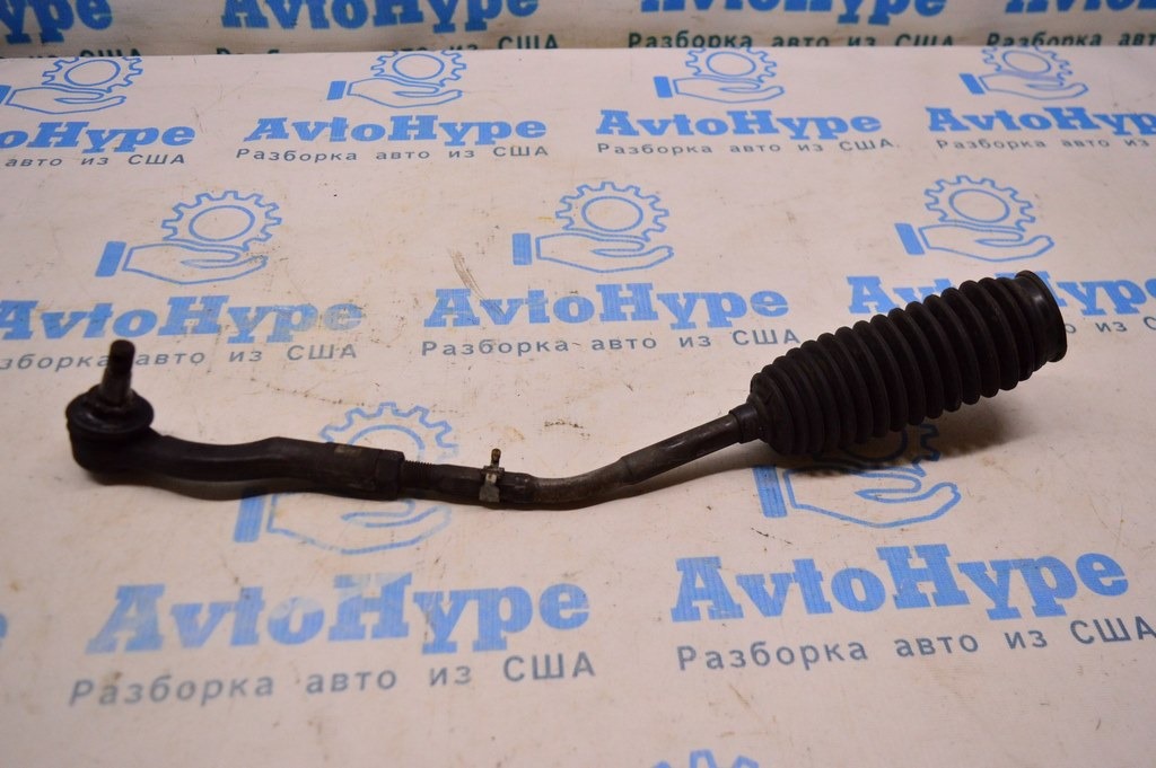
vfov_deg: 39.9
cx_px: 578
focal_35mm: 33
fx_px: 1059
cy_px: 384
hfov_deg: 57.3
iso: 1600
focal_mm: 22
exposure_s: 1/400
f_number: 4
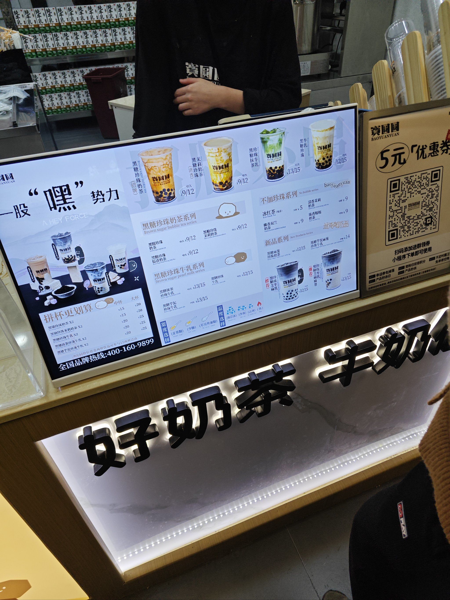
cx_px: 225
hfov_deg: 58.9
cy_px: 300
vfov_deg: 73.9
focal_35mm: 23
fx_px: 399
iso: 80
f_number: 1.8
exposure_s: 1/200
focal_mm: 5.43
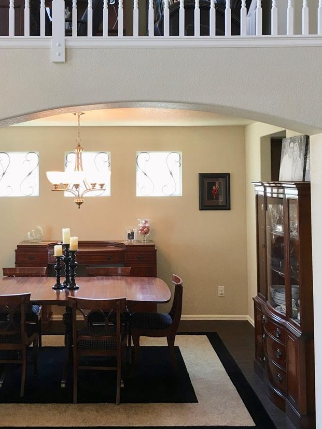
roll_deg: +0.4
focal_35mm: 42
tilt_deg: +1.2
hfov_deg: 34.1
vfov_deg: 44.4
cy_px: 158
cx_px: 112
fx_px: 521
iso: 40
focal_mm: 4.15
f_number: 2.2
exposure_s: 1/30
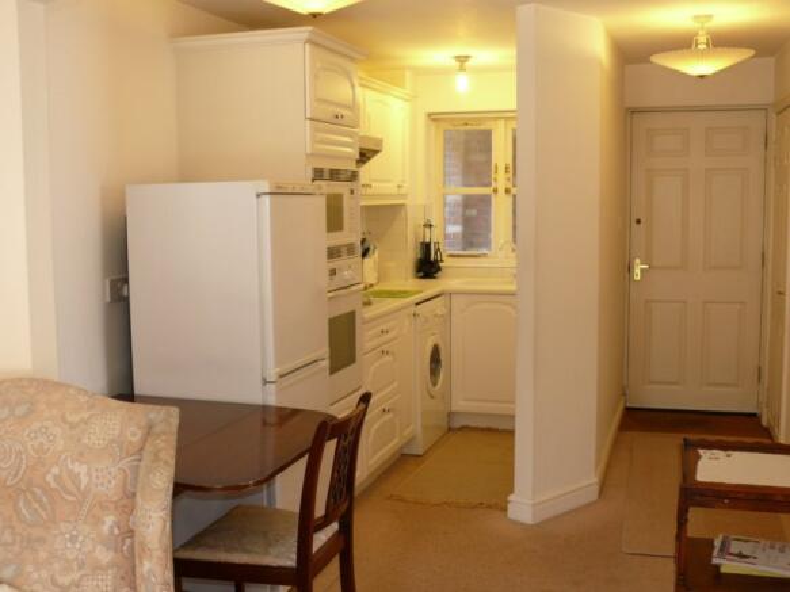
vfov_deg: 35.1
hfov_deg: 45.8
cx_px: 395
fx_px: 936
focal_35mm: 41
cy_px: 296
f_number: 2.8
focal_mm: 8.3
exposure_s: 1/15
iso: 100
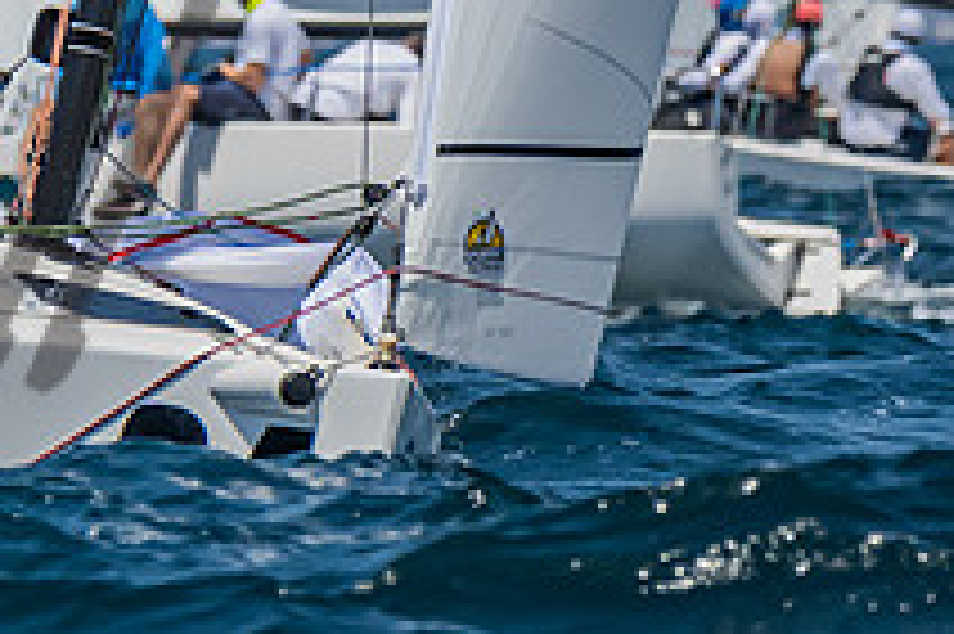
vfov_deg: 0.9
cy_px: -91
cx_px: 309
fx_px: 40698
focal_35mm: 1537
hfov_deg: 1.3
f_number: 6.3
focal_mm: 280
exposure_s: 1/2500
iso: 400
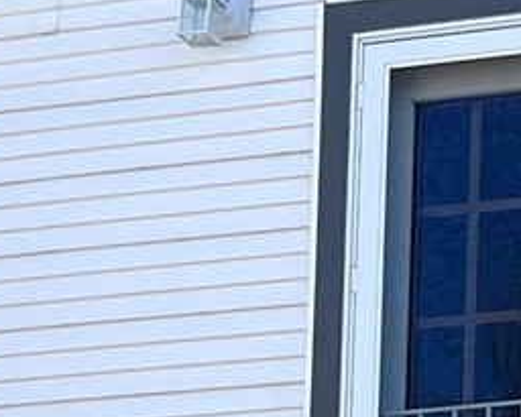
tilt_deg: +11.1
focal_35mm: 203
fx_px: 3131
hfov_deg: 9.3
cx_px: 786
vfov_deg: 7.4
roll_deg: -1.1
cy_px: 749
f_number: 1.5
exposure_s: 1/1838
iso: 50
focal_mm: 5.7
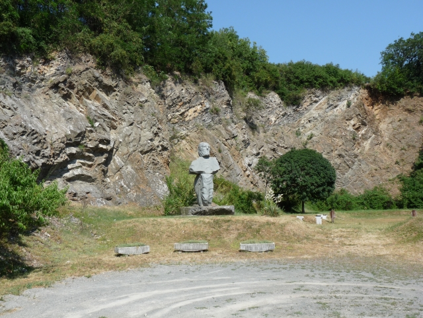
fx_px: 538
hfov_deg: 42.9
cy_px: 159
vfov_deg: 32.9
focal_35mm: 44
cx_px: 212
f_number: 5.6
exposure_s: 1/400
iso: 100
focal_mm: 7.8
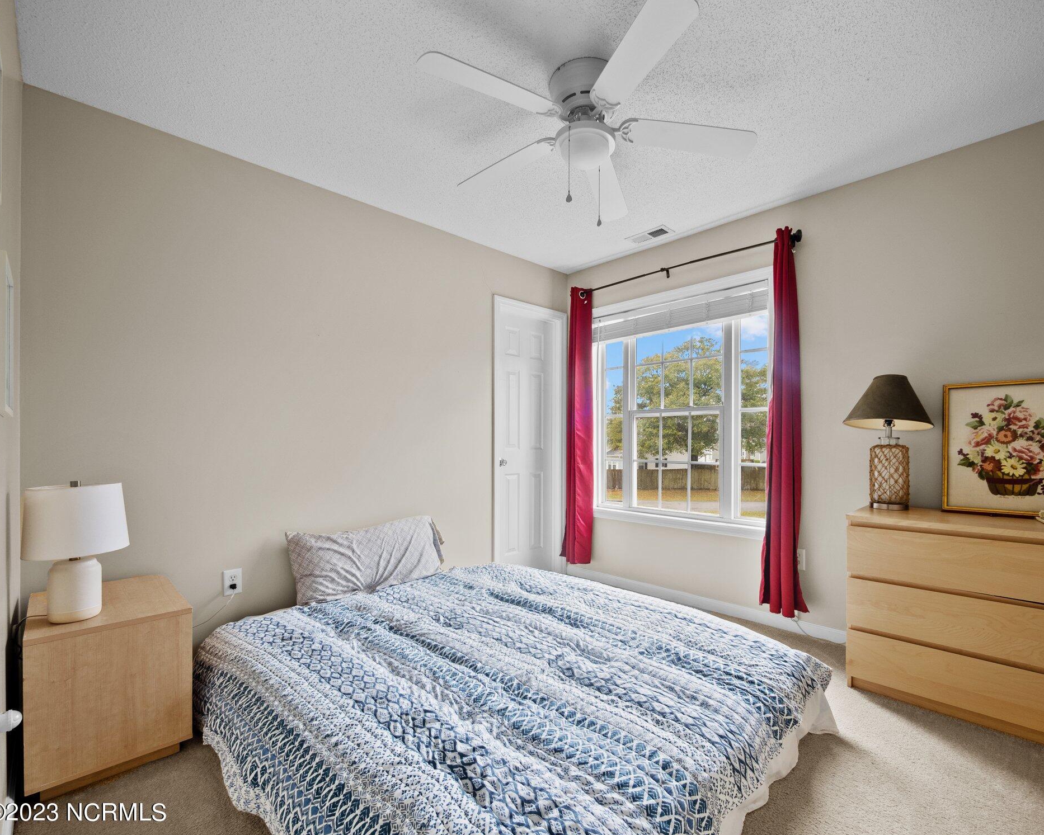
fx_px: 463
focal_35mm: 15
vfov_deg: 84.0
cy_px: 422
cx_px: 557
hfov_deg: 96.6
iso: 400
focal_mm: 7
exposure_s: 1/8
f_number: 4
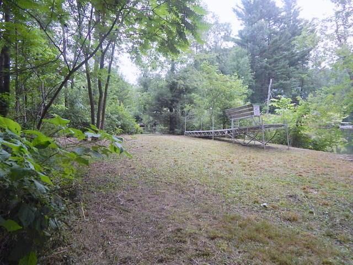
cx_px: 176
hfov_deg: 63.4
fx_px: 286
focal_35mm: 28
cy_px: 132
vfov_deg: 49.7
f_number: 3.2
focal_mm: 5.1
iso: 400
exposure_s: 1/320
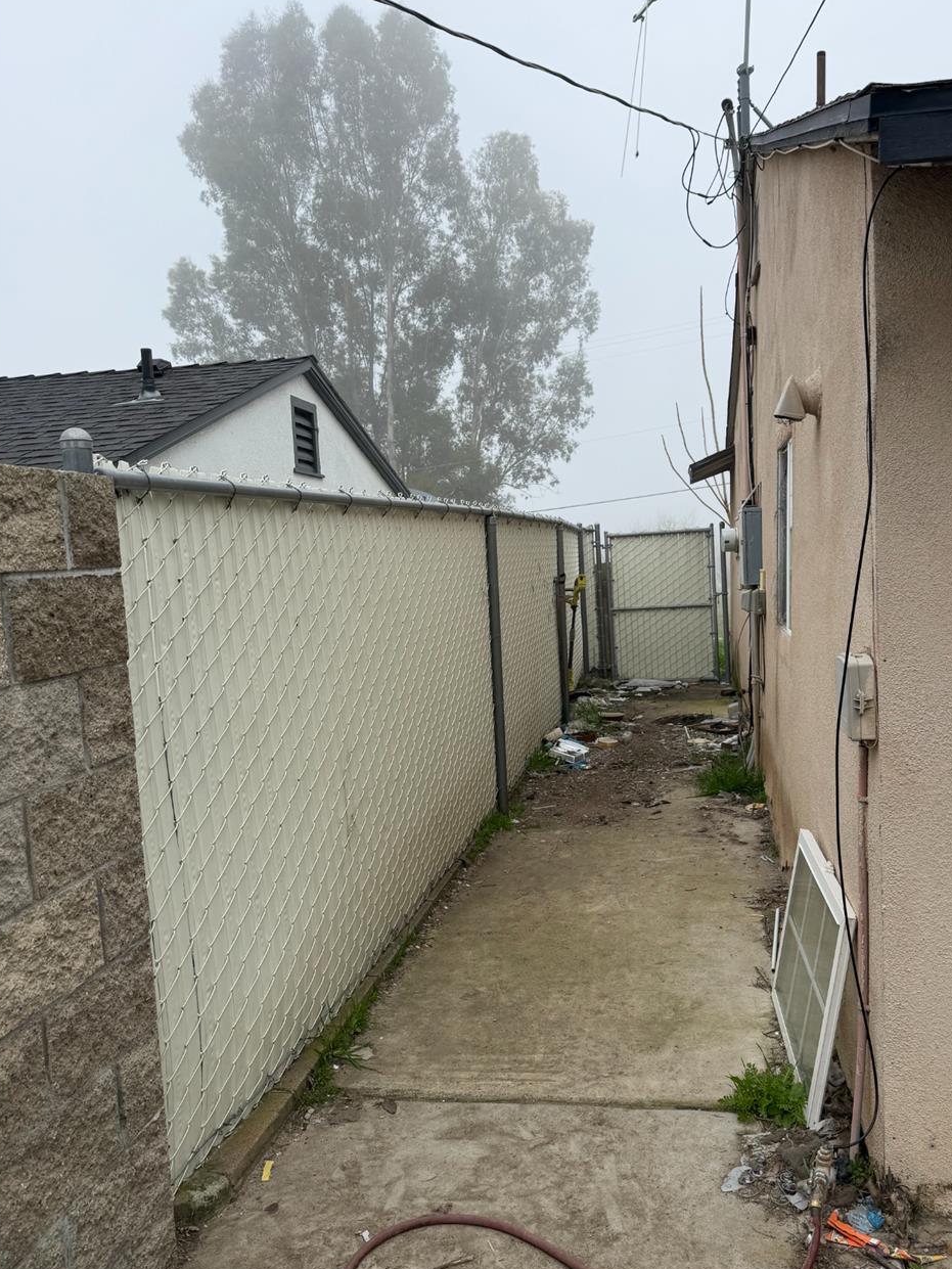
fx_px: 1063
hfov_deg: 48.0
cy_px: 659
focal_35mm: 29
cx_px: 560
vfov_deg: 61.6
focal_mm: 6.76
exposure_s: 1/2053
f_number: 1.78
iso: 80
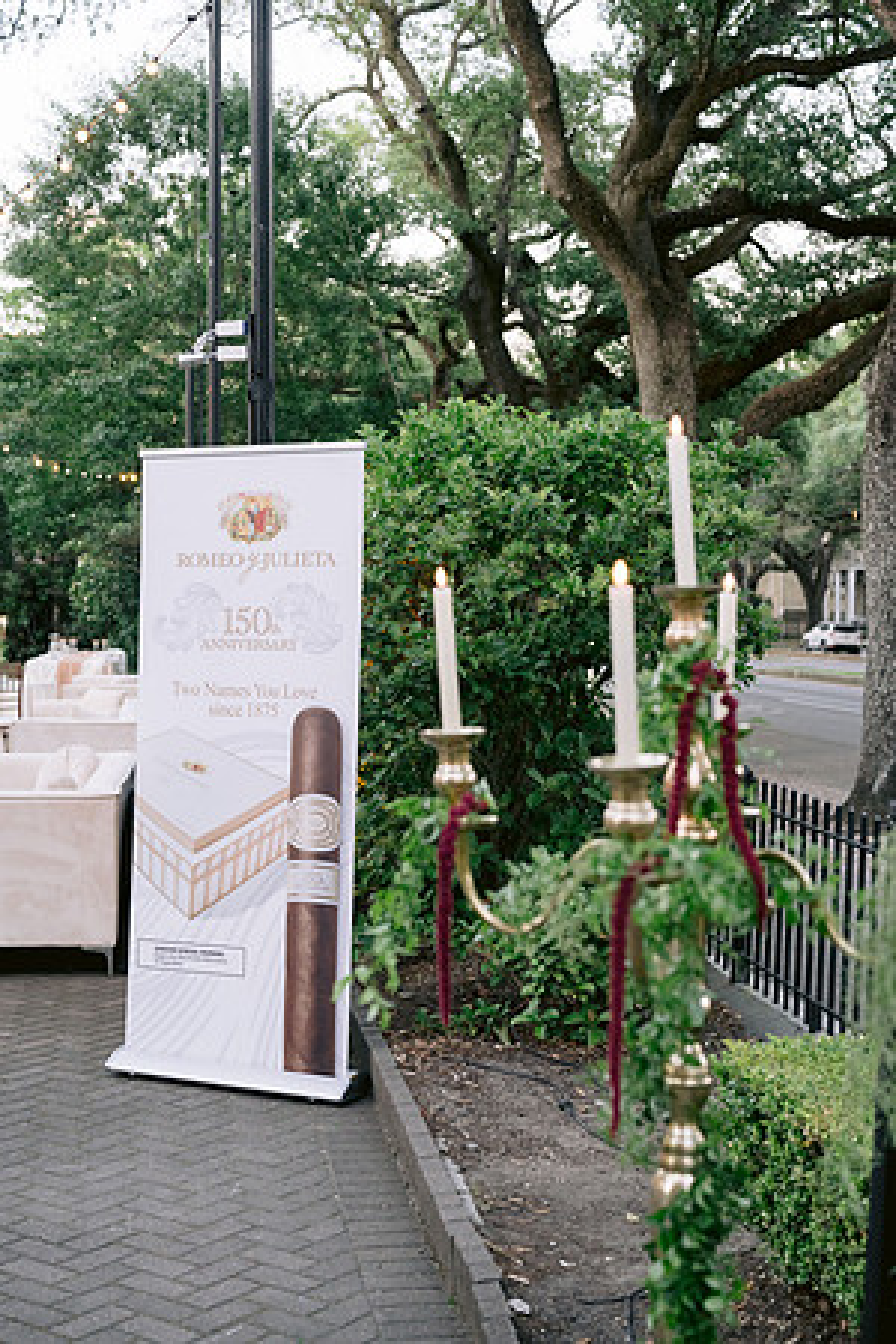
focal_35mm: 50
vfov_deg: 39.6
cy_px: 672
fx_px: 1867
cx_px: 448
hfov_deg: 27.0
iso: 800
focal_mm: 50
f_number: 4
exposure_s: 1/125
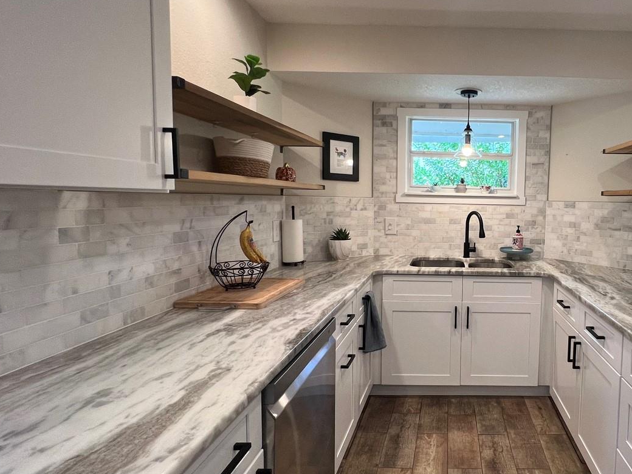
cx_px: 458
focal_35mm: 20
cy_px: 230
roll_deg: -1.5
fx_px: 365
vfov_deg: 66.0
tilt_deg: -5.7
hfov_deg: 76.9
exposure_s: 1/120
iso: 125
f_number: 1.8
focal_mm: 1.57
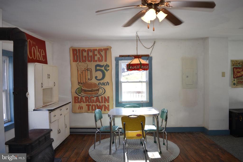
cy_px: 81
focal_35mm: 27
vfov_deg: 47.9
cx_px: 122
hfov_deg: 67.4
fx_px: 182
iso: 100
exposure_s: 1/40
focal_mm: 18
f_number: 3.5
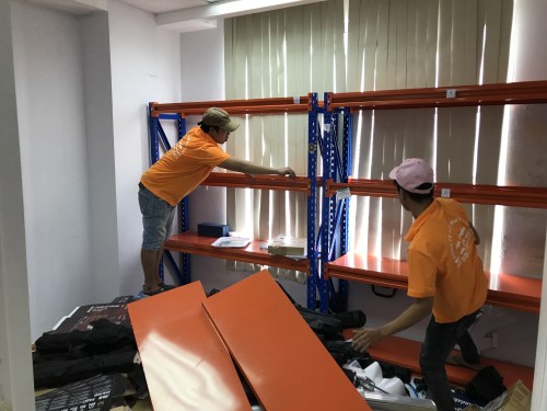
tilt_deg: -8.1
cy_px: 206
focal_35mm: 28
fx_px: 442
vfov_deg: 49.7
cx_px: 274
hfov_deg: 63.4
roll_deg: -0.8
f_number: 1.8
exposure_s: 1/33
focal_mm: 3.99
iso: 25
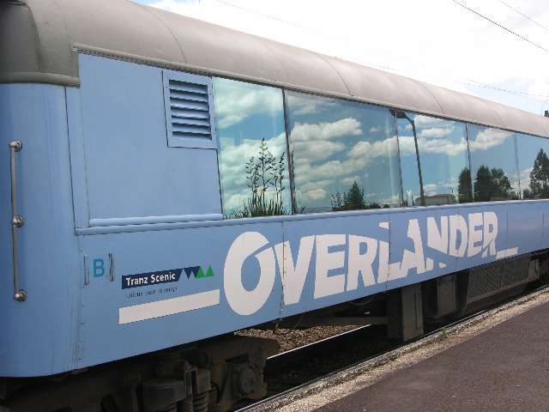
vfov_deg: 29.1
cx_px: 274
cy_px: 206
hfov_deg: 38.2
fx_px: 793
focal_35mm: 50
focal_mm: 12.7
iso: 50
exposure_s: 1/151
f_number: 6
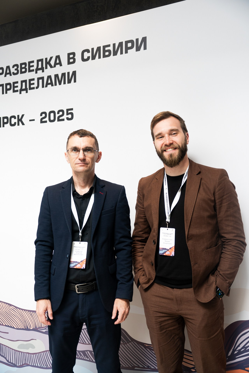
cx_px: 124
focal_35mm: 38
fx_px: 397
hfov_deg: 34.8
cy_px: 186
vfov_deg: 50.3
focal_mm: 38.3
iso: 200
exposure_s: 1/125
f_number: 2.8
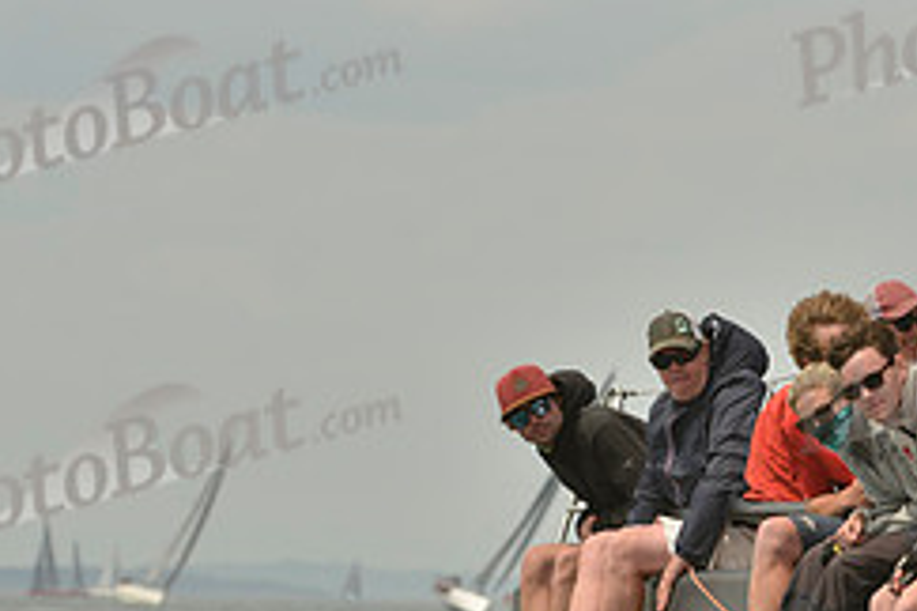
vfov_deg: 2.9
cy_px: 605
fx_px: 12175
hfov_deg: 4.3
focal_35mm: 478
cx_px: 600
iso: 280
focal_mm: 200
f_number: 8
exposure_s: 1/1000
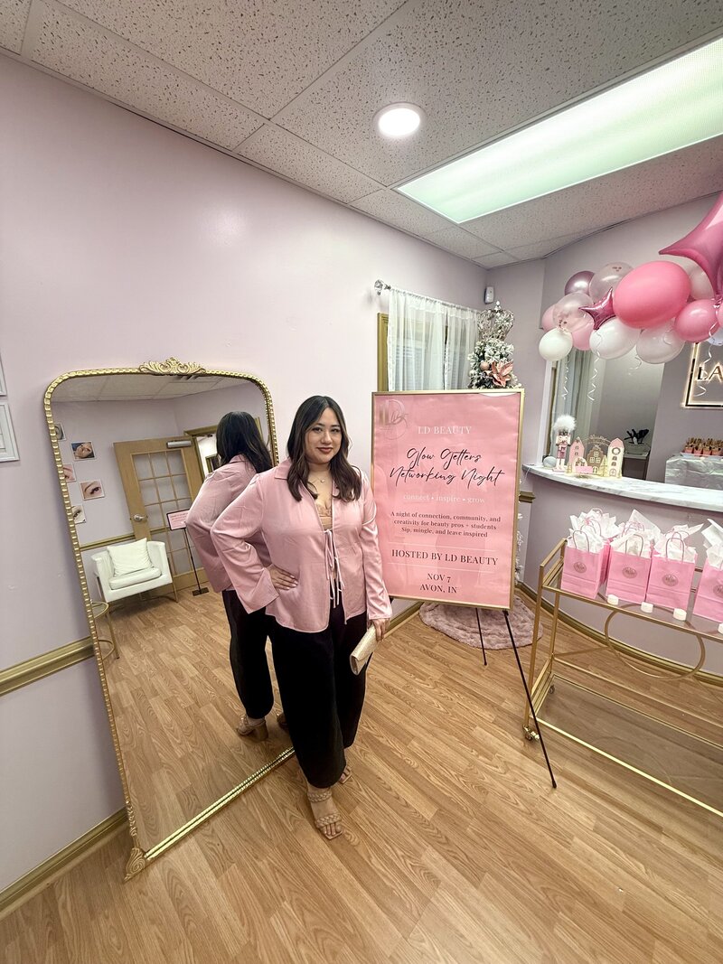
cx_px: 362
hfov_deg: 85.7
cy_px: 482
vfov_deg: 102.1
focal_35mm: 14
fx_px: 390
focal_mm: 2.22
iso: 100
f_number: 2.2
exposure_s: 1/120
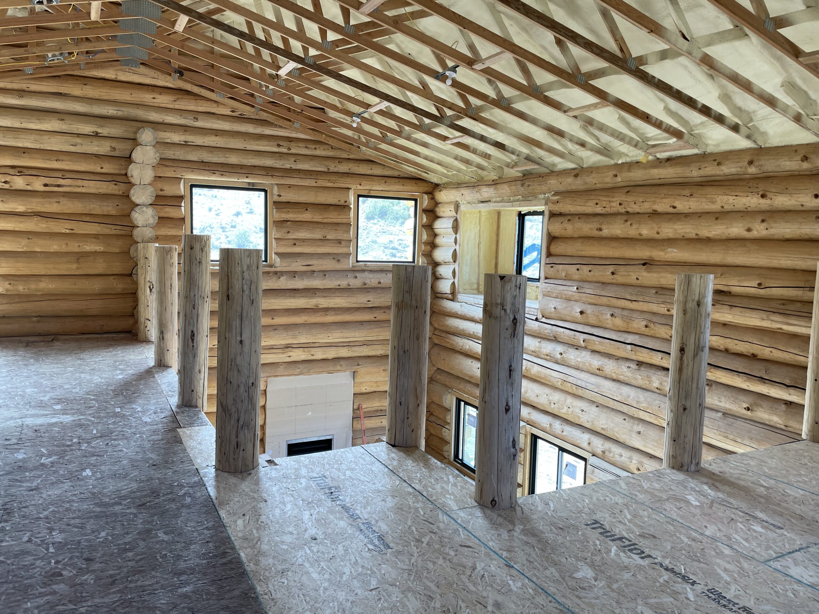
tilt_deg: -3.8
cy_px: 307
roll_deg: -2.1
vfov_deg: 53.1
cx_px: 410
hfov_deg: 67.3
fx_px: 615
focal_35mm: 26
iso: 64
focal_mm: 4.2
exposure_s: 1/120
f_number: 1.6
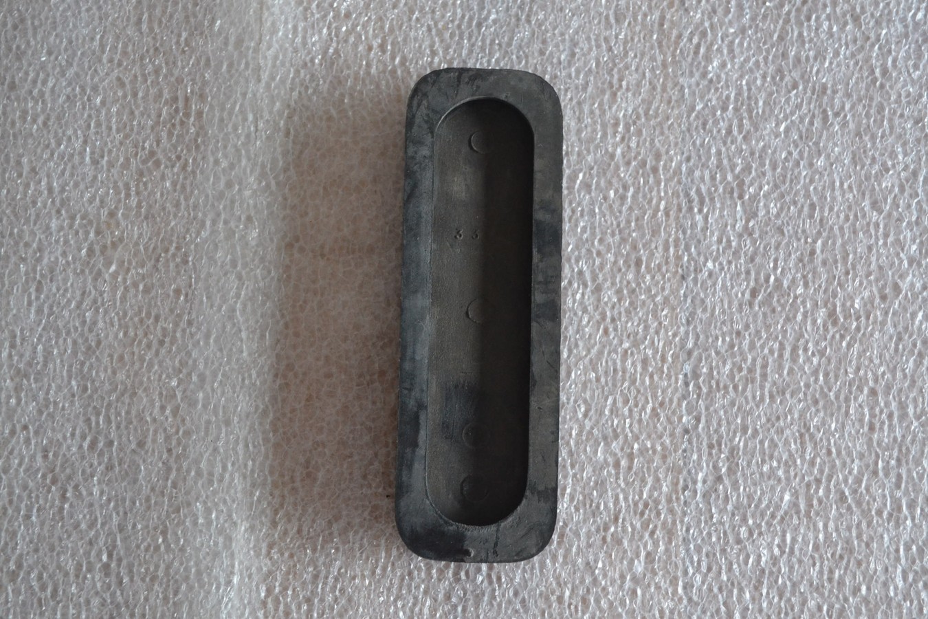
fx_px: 1392
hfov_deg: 36.9
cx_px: 464
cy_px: 310
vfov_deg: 25.1
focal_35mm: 54
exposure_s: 1/60
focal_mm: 36
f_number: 5
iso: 1400
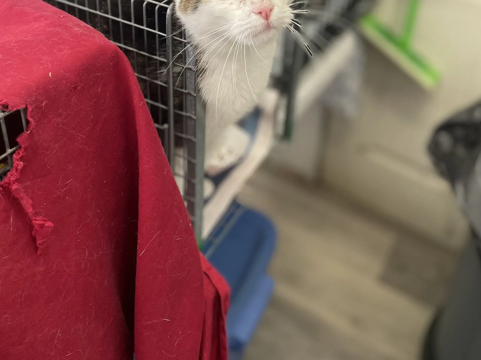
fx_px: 514
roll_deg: -2.4
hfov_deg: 50.1
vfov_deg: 36.8
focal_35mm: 37
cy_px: 53
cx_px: 253
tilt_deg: -28.6
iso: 80
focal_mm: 4.2
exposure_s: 1/120
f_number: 1.6
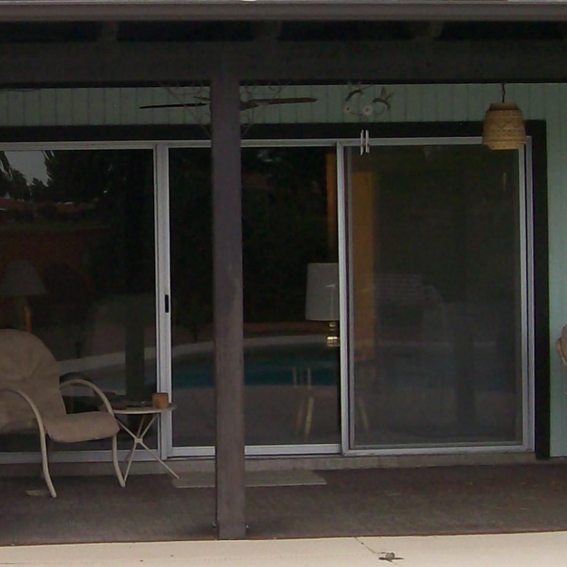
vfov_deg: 16.9
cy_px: 287
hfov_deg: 16.5
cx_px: -26
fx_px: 1909
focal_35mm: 103
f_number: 2.7
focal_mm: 6
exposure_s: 1/254
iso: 80
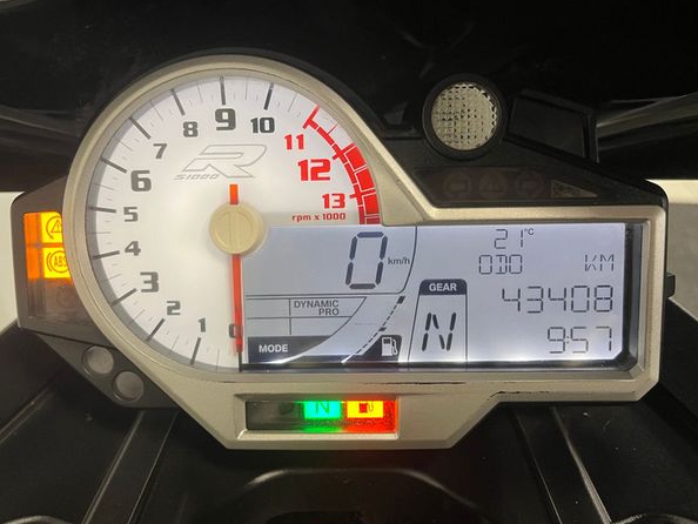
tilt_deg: -38.6
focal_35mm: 28
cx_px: 338
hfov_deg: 63.4
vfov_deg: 49.8
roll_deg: -3.7
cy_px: 250
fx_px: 565
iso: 200
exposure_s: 1/60
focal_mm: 5.1
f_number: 1.6
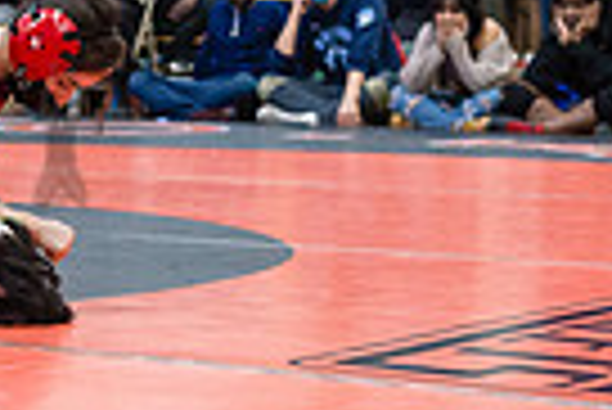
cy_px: 128
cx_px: 58
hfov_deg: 12.8
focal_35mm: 159
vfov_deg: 8.6
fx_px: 2706
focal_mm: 35
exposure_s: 1/400
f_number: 3.5
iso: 4000
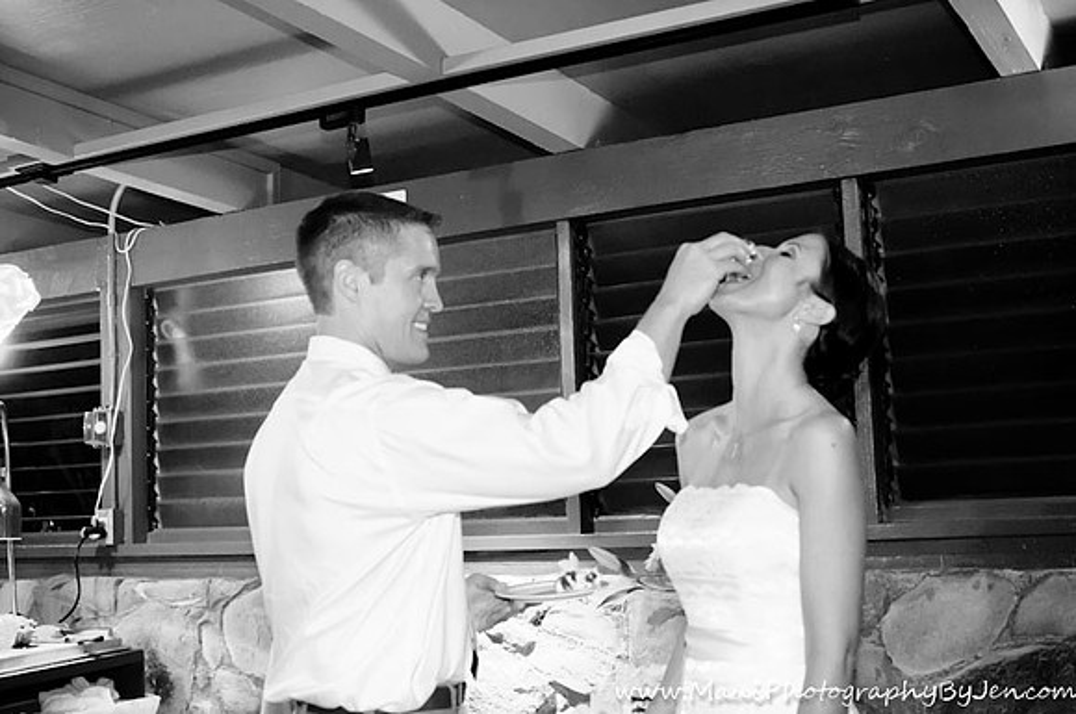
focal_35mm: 46
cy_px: 357
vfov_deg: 28.9
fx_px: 1388
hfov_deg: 42.4
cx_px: 538
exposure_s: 1/60
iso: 3200
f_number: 2.8
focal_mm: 31
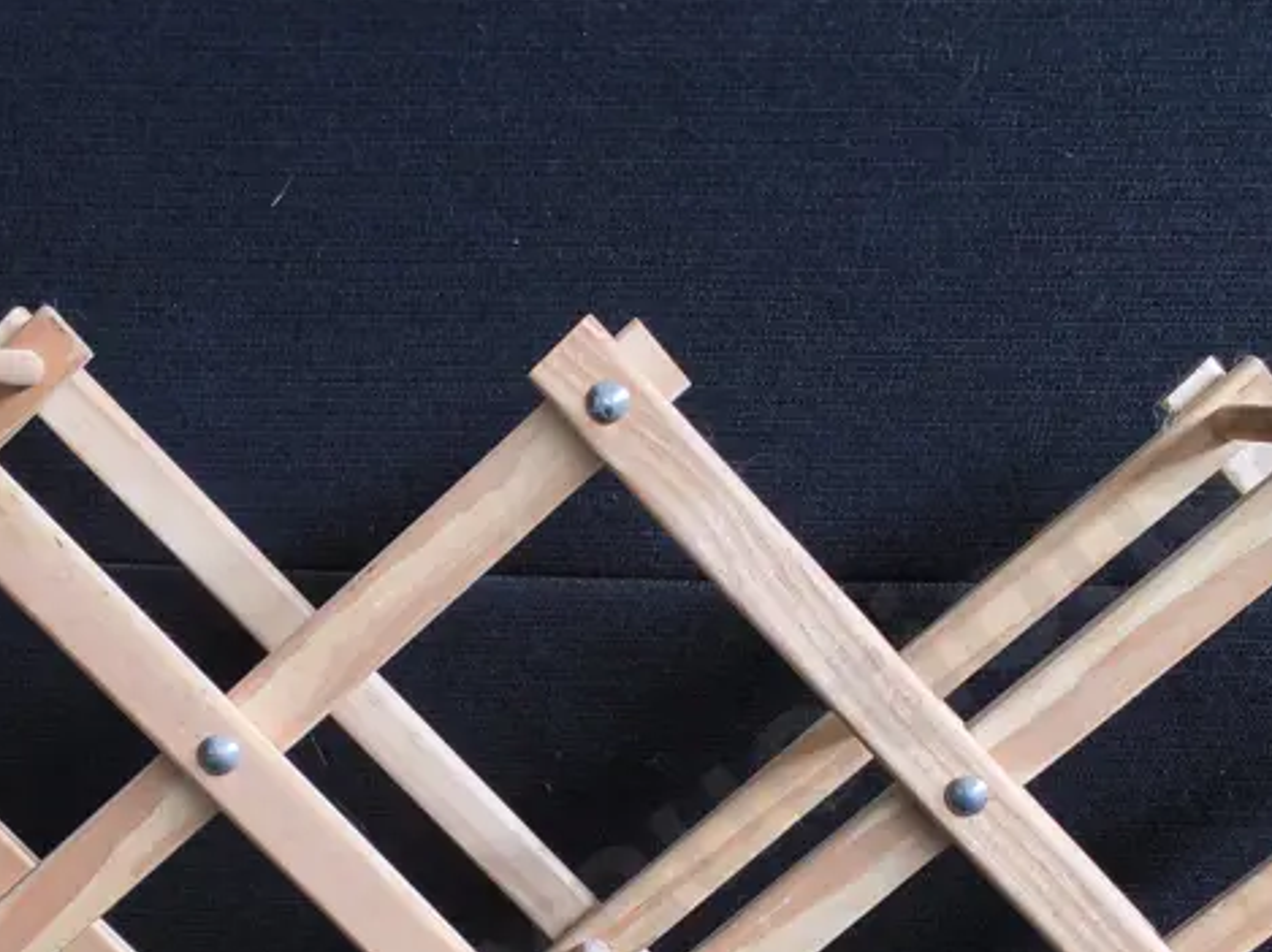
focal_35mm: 59
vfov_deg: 23.7
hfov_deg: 32.7
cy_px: 949
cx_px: 553
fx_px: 2166
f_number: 2
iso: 100
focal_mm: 2.87
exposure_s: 1/100
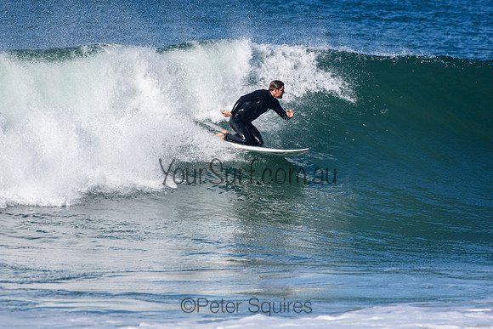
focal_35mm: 750
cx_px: 246
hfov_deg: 2.7
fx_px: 10274
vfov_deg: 1.8
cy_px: 164
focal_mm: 500
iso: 500
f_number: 5.6
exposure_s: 1/4000
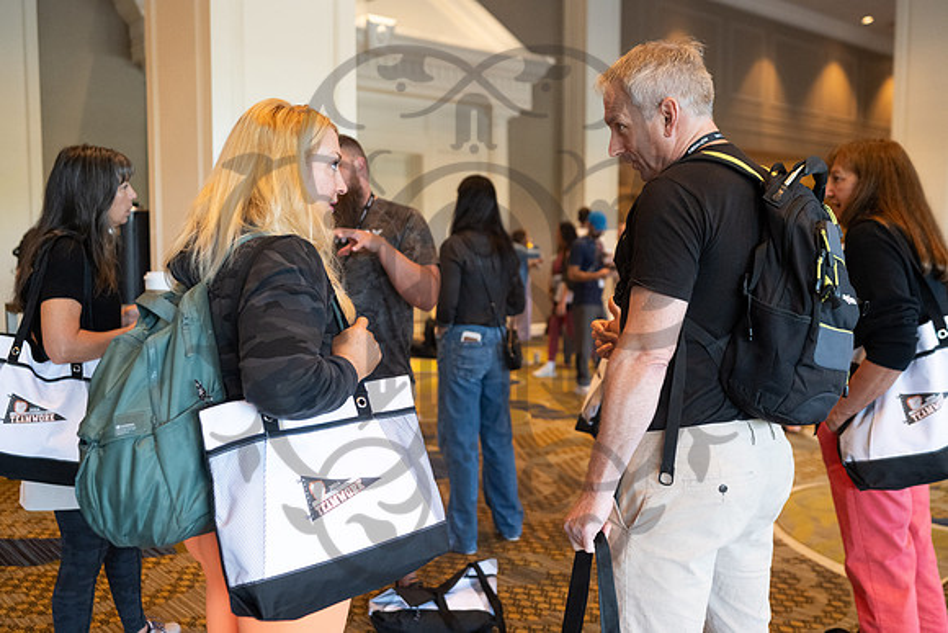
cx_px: 474
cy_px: 316
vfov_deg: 37.9
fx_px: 922
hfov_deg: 54.4
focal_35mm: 35
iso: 1600
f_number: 2.8
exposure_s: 1/160
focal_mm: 35
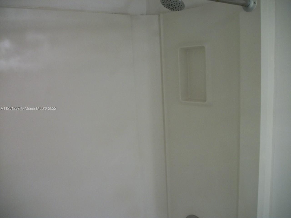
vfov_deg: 44.2
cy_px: 109
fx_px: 269
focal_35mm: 32
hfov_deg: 56.8
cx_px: 146
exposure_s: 1/30
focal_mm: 5.7
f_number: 2.9
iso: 132
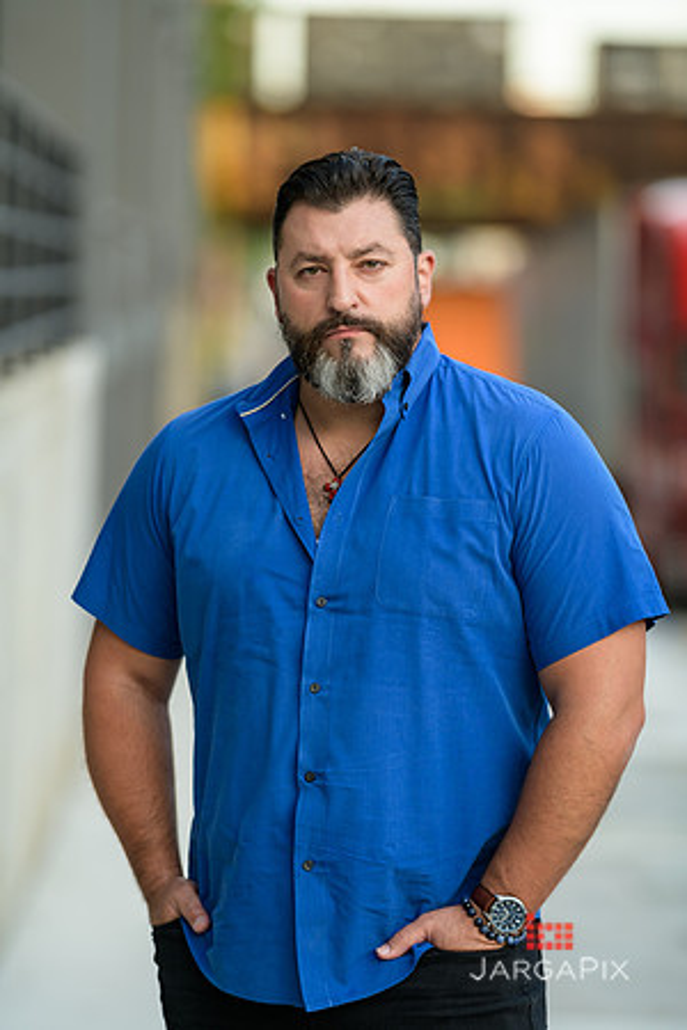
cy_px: 515
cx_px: 344
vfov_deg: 15.2
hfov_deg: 10.2
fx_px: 3864
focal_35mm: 135
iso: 200
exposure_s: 1/250
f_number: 2
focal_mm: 135
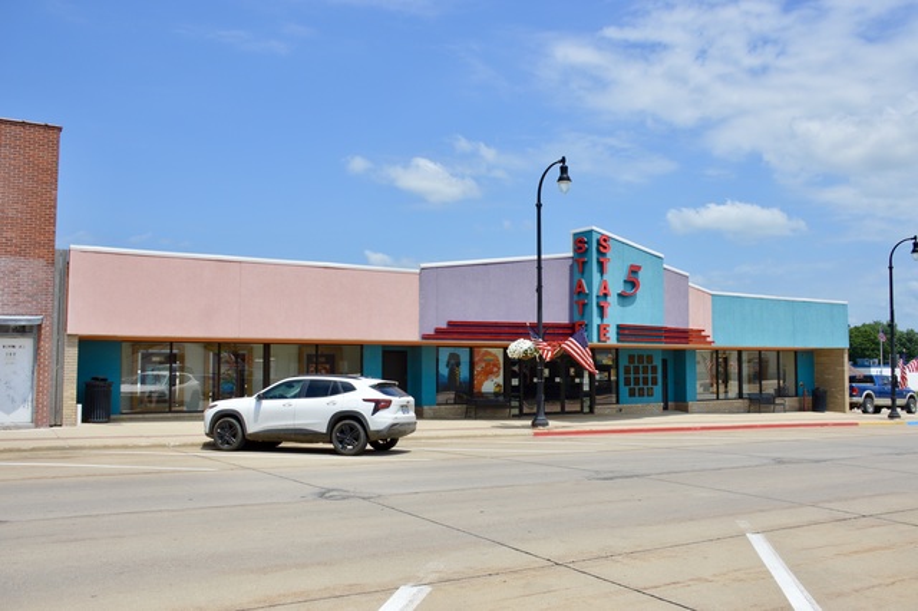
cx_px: 459
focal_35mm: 32
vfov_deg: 41.7
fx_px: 803
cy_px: 306
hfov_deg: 59.5
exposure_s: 1/320
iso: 100
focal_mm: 21
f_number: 9
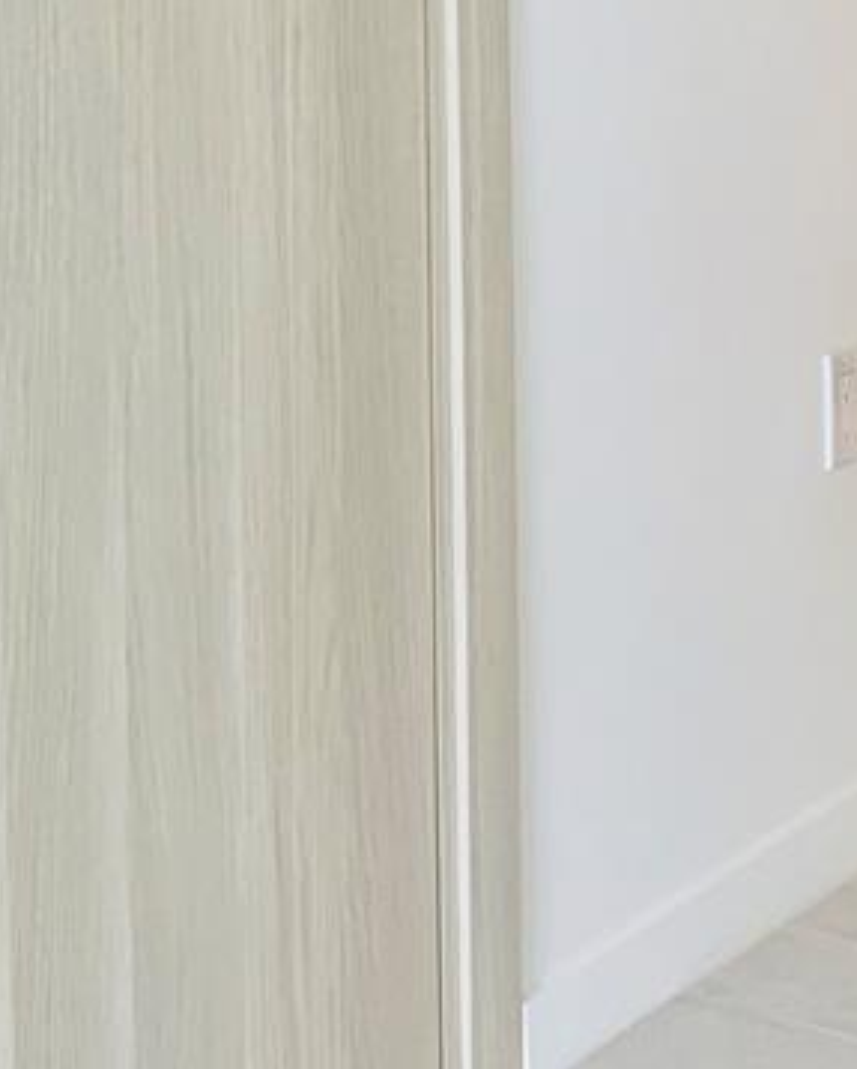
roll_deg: +0.5
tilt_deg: -2.9
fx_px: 2691
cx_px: 657
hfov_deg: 18.0
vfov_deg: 21.7
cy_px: -3
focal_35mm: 85
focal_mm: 4.25
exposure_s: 1/60
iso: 125
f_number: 1.8
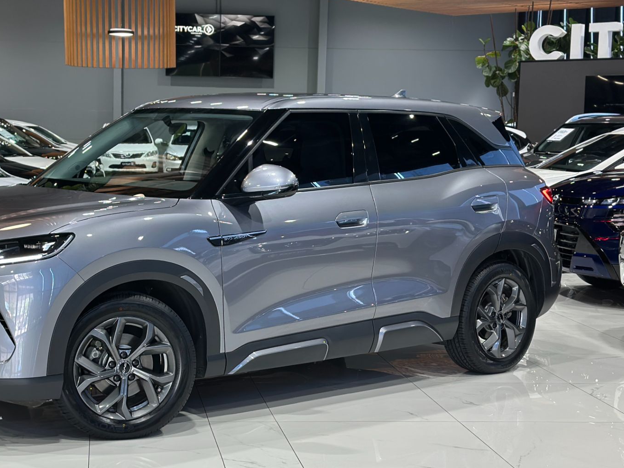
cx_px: 217
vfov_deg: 21.6
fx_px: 1226
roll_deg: -1.4
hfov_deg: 28.4
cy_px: 247
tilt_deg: -6.2
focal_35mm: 68
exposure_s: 1/61
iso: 100
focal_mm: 6.86
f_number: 1.78
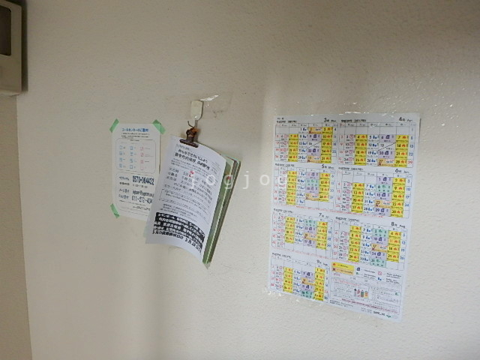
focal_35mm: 21
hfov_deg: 79.0
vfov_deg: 63.4
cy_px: 180
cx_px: 240
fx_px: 291
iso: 200
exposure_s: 1/40
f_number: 3.5
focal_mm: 3.7
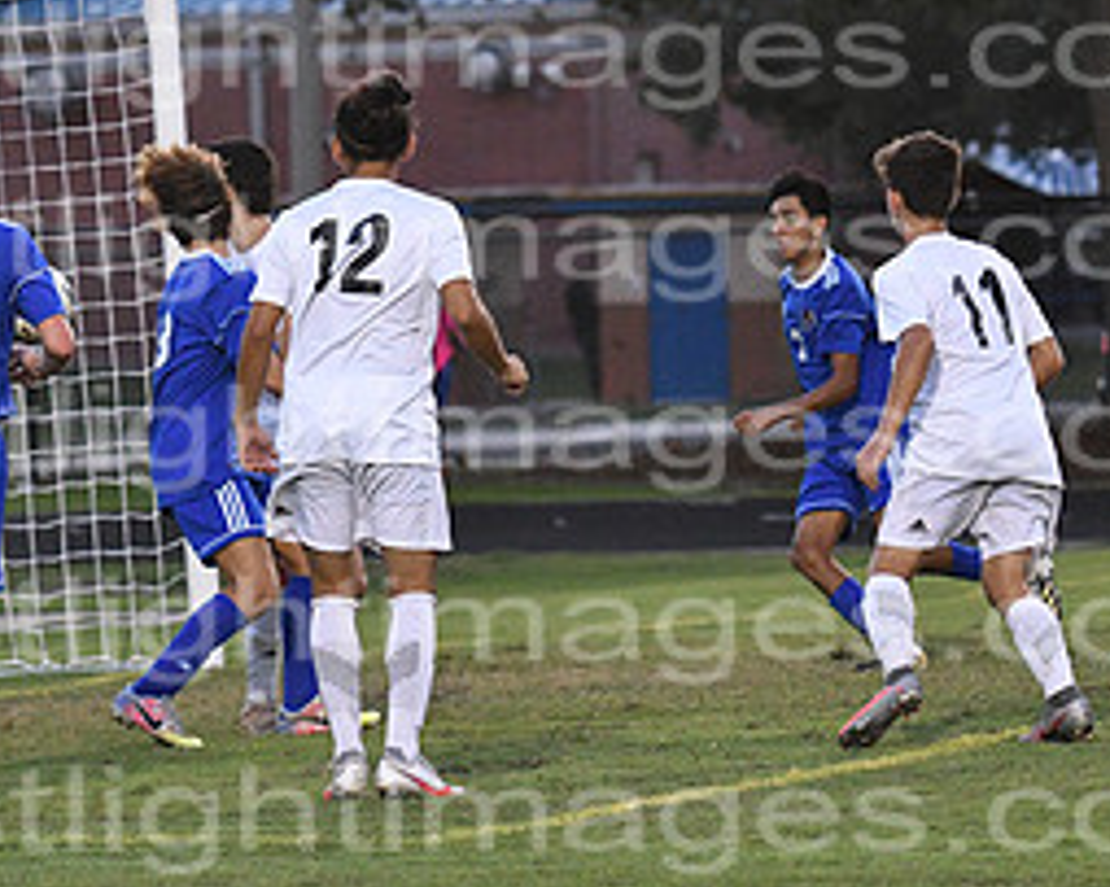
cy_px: 343
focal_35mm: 354
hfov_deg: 5.5
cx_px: 306
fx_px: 11625
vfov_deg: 4.4
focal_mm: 110
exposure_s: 1/800
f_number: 3.2
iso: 3200
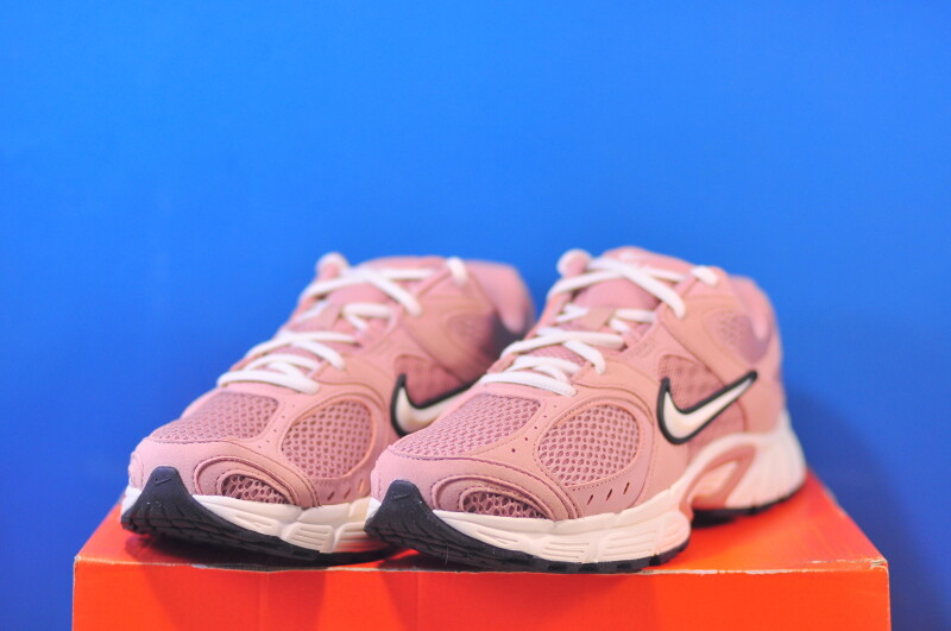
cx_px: 476
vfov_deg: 18.1
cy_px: 316
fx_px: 1978
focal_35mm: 75
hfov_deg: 27.0
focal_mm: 50
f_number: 2.2
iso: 250
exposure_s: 1/320
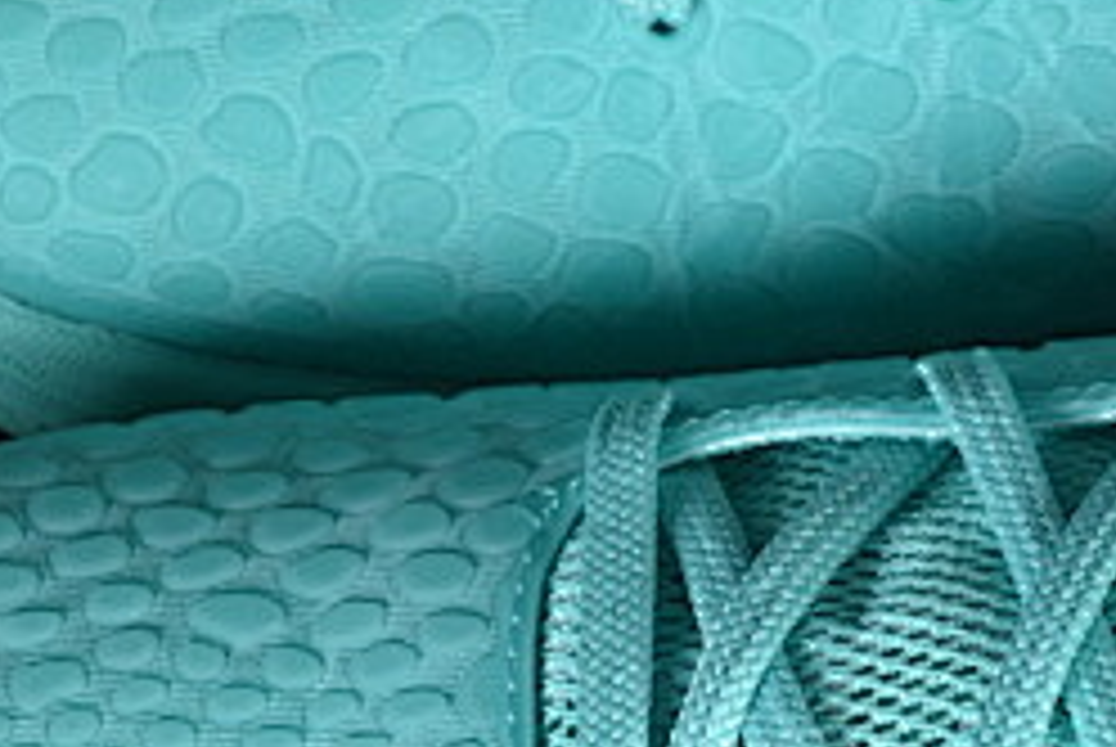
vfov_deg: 4.2
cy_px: 400
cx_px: 1539
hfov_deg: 6.3
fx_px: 10118
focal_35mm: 326
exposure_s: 1/80
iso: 160
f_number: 7.1
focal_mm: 50
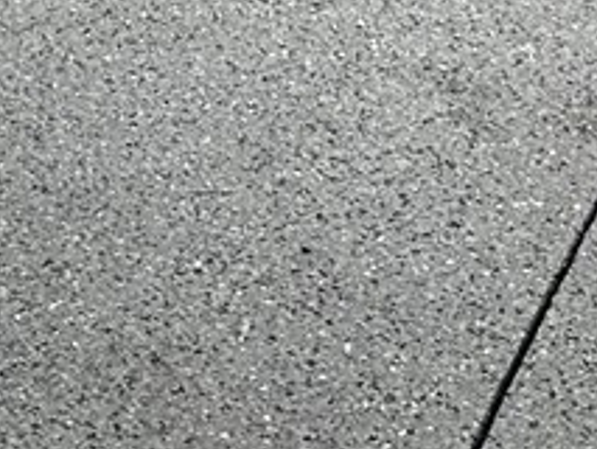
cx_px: -64
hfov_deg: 10.8
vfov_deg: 7.0
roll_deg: -1.2
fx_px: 3106
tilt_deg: -9.5
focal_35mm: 180
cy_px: -1100
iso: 80
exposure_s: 1/1541
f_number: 1.78
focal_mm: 6.86
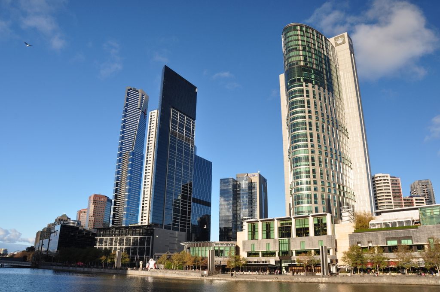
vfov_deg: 47.8
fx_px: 330
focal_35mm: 27
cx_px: 220
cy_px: 146
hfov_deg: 67.4
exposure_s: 1/100
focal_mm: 18
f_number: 9
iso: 200
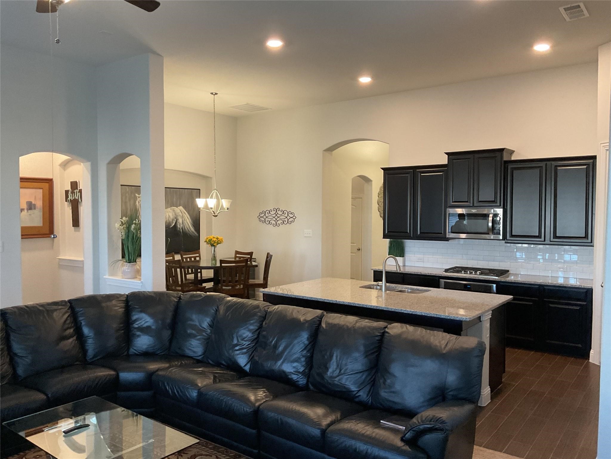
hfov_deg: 61.7
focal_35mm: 29
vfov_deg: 48.2
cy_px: 230
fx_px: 512
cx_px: 306
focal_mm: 3
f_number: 1.8
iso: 200
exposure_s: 1/60
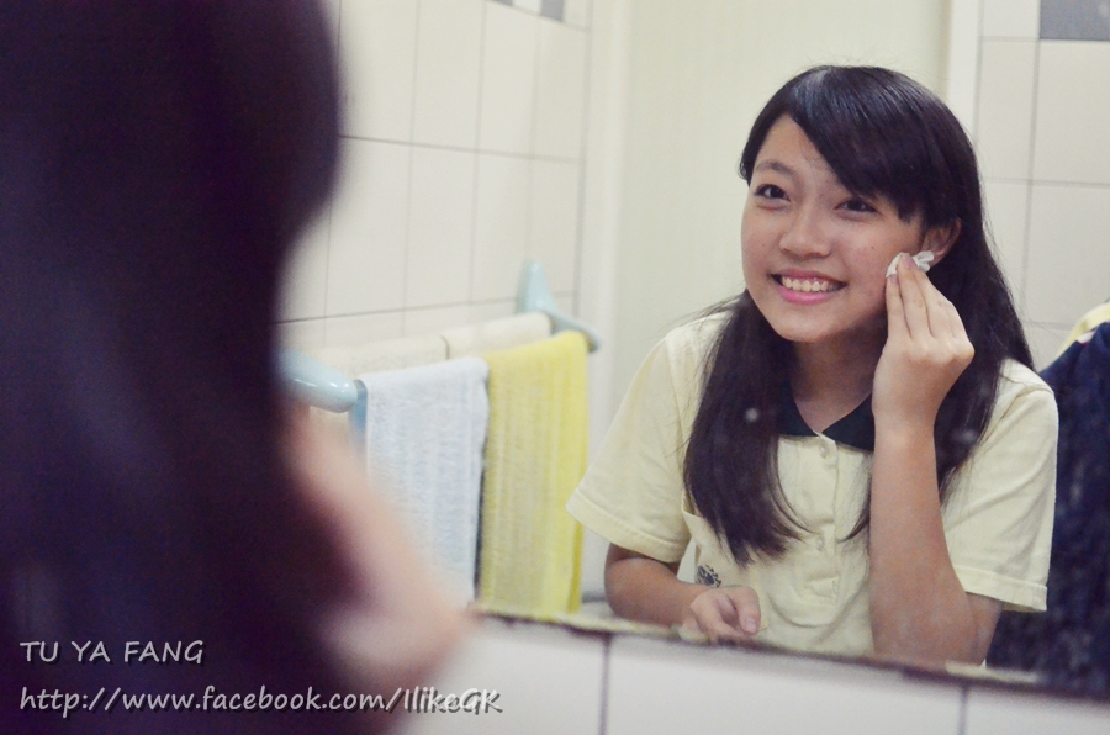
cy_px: 368
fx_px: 1615
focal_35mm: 52
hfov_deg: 37.9
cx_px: 555
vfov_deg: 25.6
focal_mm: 35
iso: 3200
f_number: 2
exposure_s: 1/500
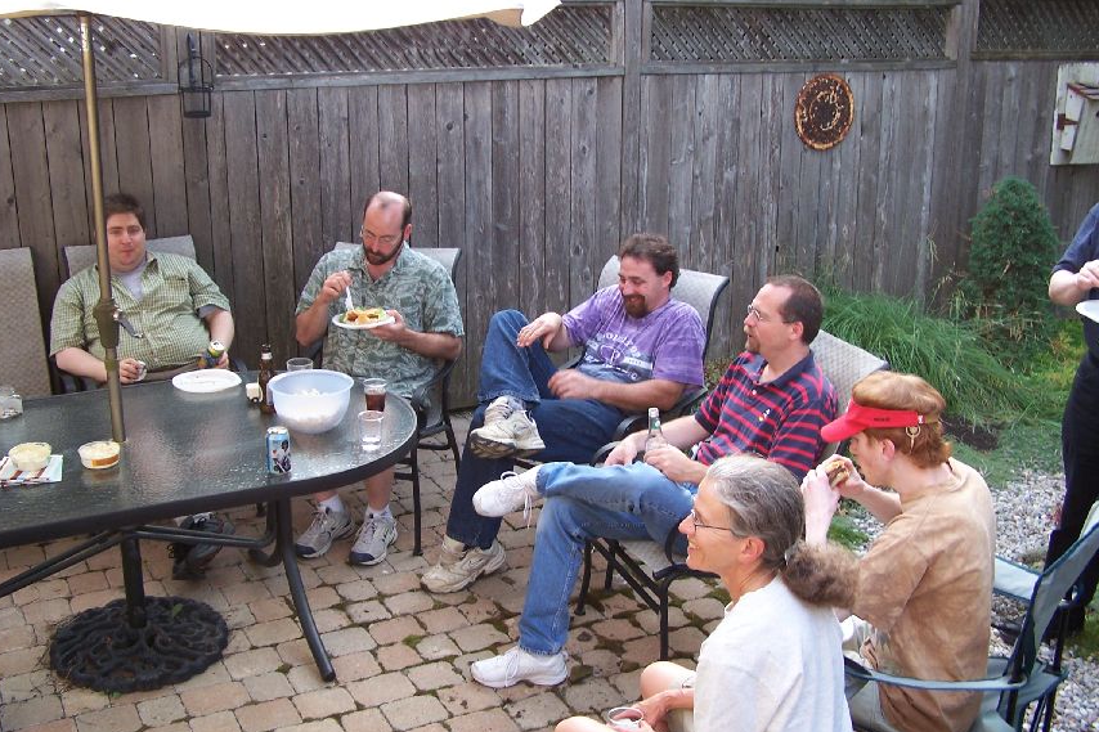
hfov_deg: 48.5
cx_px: 544
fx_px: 1221
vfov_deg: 33.4
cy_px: 352
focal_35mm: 40
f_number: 2.8
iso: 80
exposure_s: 1/60
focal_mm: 6.3
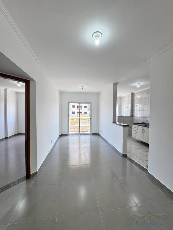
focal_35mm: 14
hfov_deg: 85.7
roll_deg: +0.5
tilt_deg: -1.4
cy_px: 115
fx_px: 93
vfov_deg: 102.1
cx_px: 86
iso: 50
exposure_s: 1/120
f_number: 2.2
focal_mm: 2.22
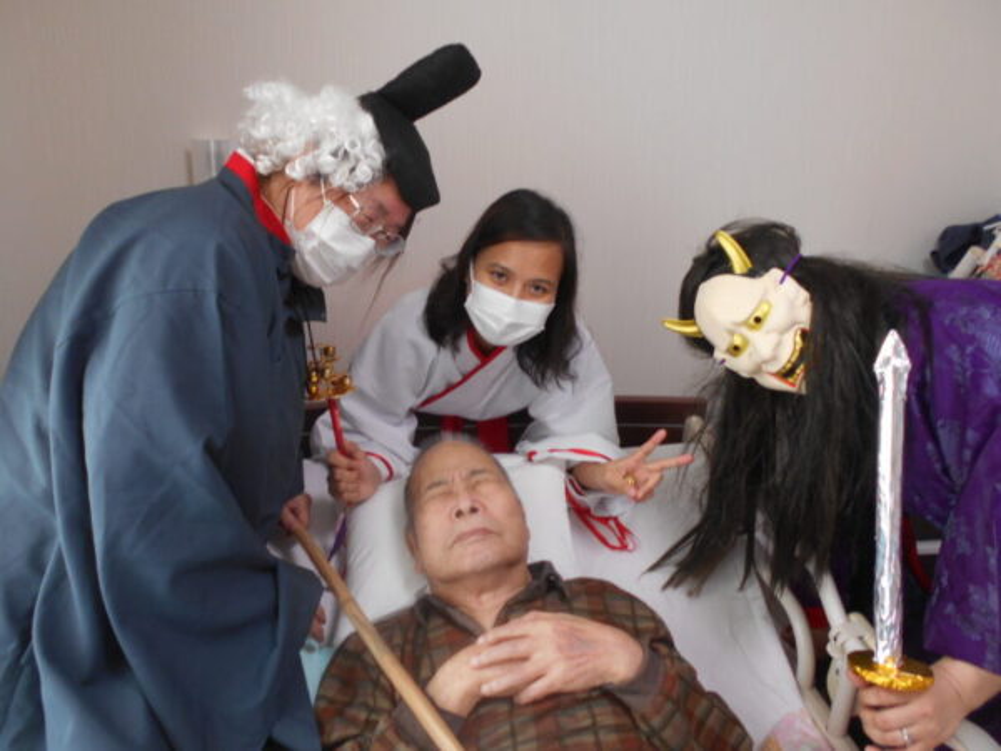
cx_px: 500
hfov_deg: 67.3
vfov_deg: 53.1
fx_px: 752
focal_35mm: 26
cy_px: 376
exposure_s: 1/30
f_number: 3.2
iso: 110
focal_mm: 4.6
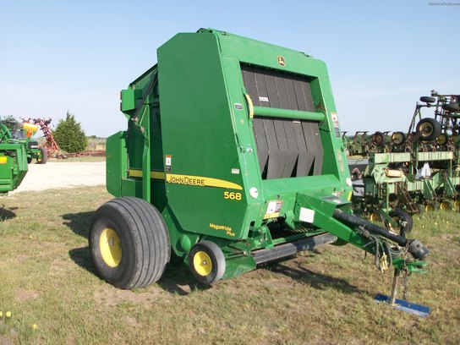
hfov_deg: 54.0
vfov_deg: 41.8
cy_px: 172
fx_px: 452
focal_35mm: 34
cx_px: 230
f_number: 2.8
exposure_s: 1/710
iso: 64
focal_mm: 5.7
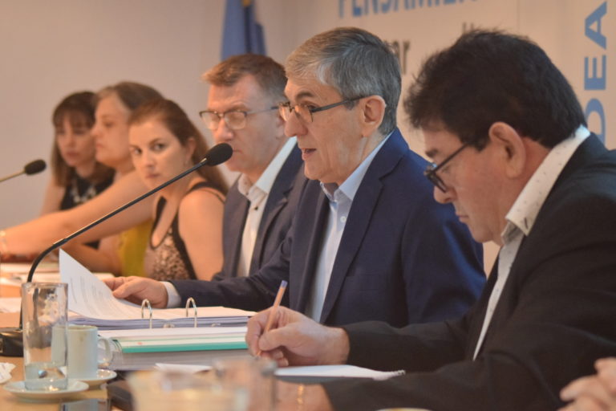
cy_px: 206
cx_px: 308
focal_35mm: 105
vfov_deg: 13.0
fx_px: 1797
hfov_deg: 19.5
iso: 2500
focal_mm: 70
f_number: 4.5
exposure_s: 1/80
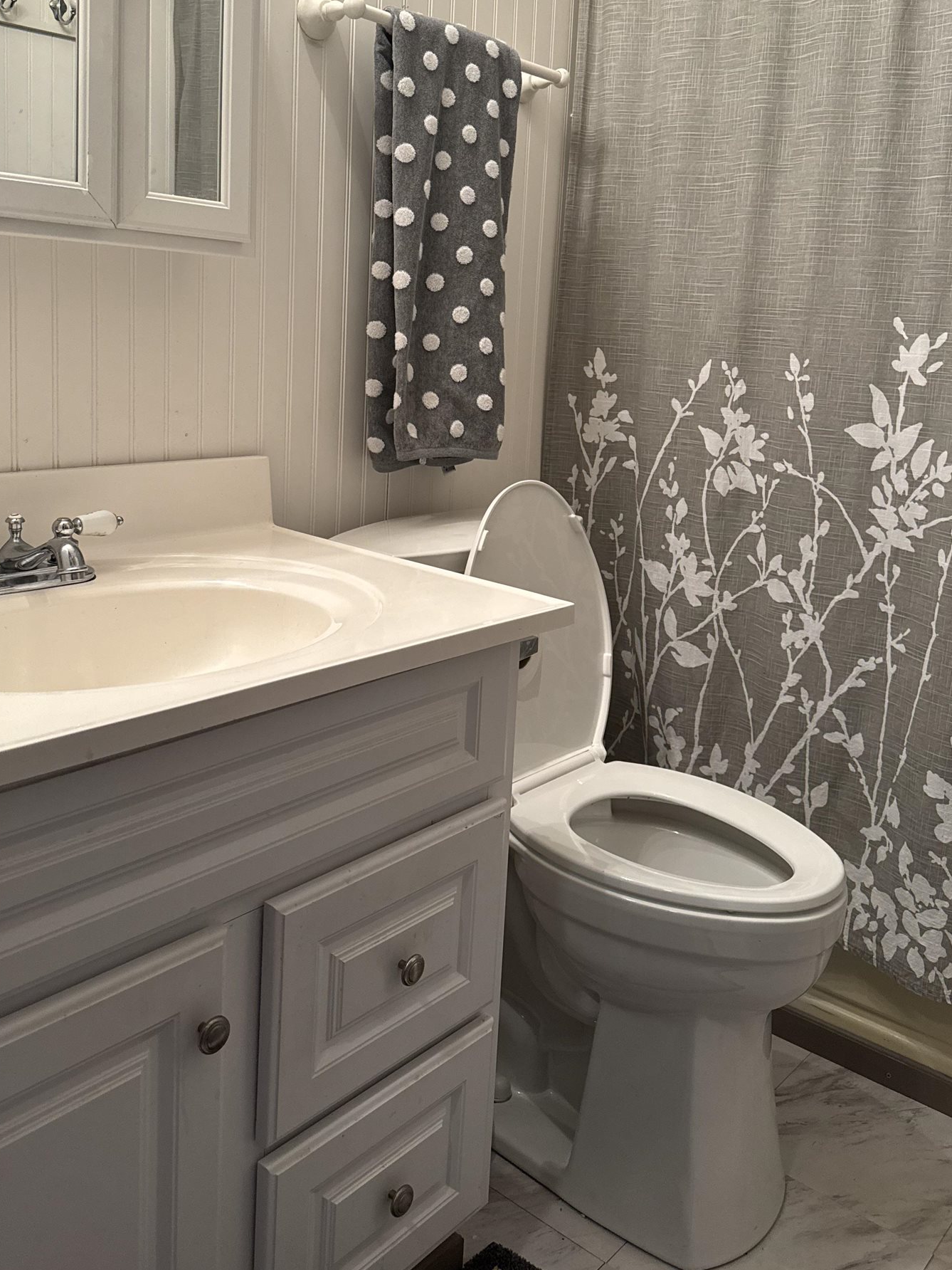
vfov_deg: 57.6
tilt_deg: -7.8
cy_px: 477
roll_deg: -2.1
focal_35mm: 31
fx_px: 1137
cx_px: 490
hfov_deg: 45.4
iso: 250
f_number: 1.78
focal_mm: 6.76
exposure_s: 1/60
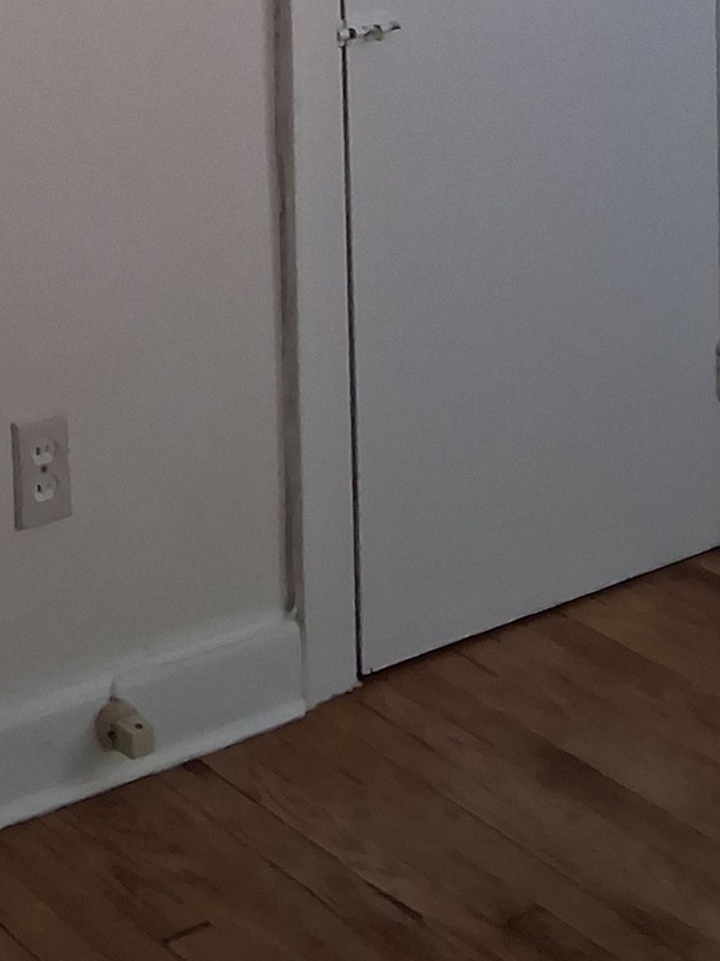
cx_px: -209
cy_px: -435
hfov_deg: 16.8
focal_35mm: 83
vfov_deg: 20.5
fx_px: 2303
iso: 640
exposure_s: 1/50
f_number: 1.8
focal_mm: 3.98
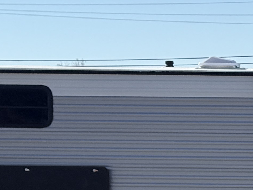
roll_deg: +1.0
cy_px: 234
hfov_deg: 9.3
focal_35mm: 205
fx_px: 1498
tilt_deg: -2.1
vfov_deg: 7.2
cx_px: 402
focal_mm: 6.76
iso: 80
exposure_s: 1/6024
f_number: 1.78
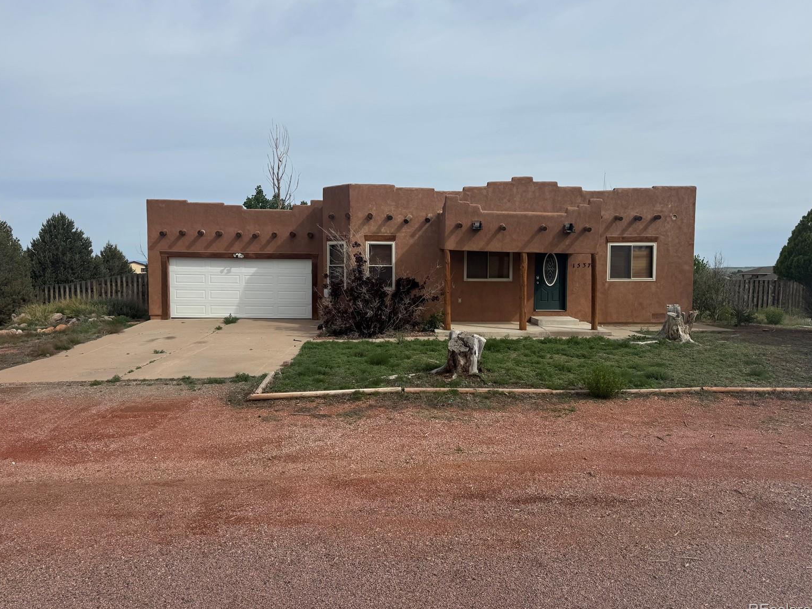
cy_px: 303
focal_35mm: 25
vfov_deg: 54.9
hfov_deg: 69.4
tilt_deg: -3.1
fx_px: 586
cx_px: 411
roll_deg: -1.2
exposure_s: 1/7092
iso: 80
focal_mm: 6.76
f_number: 1.78
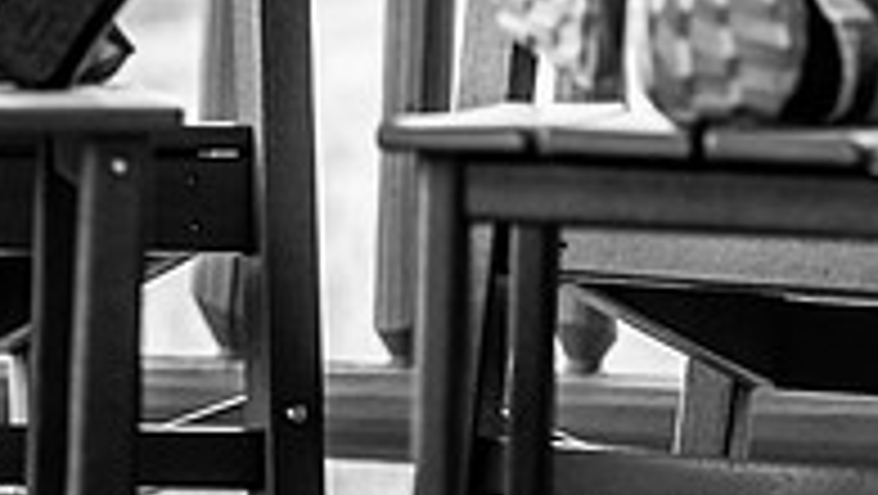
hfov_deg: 8.1
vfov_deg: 4.5
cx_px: 189
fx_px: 6174
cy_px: -367
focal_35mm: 265
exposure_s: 1/320
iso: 320
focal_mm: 85
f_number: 2.5
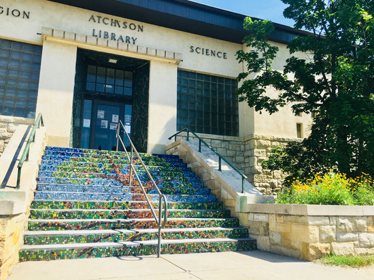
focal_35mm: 29
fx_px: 313
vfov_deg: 48.2
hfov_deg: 61.7
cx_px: 187
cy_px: 140
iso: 25
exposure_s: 1/1148
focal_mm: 4.15
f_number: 2.2
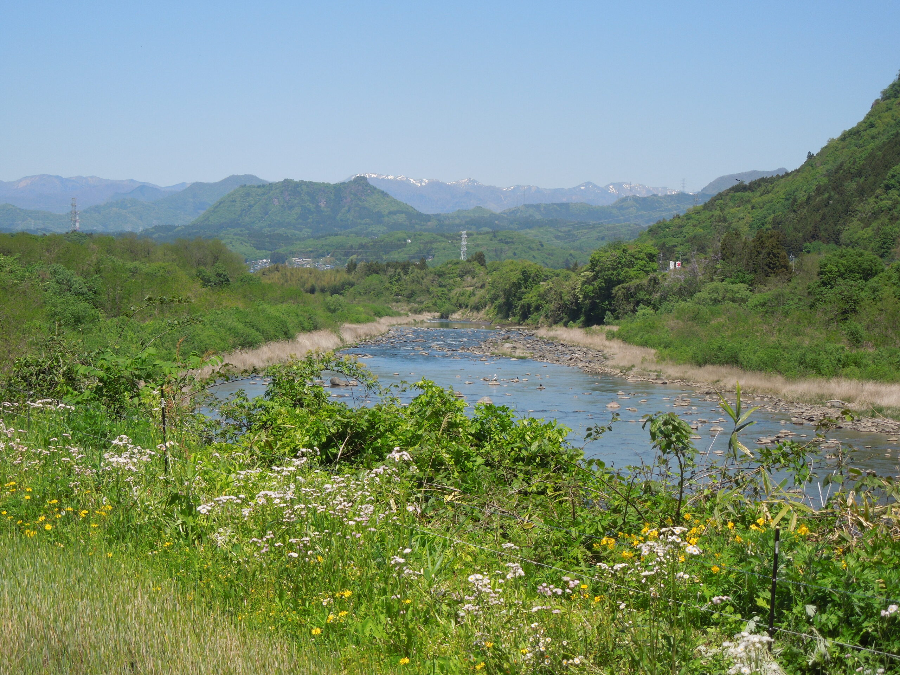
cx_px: 450
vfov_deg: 21.3
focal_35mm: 69
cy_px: 338
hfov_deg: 28.2
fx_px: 1794
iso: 100
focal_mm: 12.5
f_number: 4.4
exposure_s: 1/640
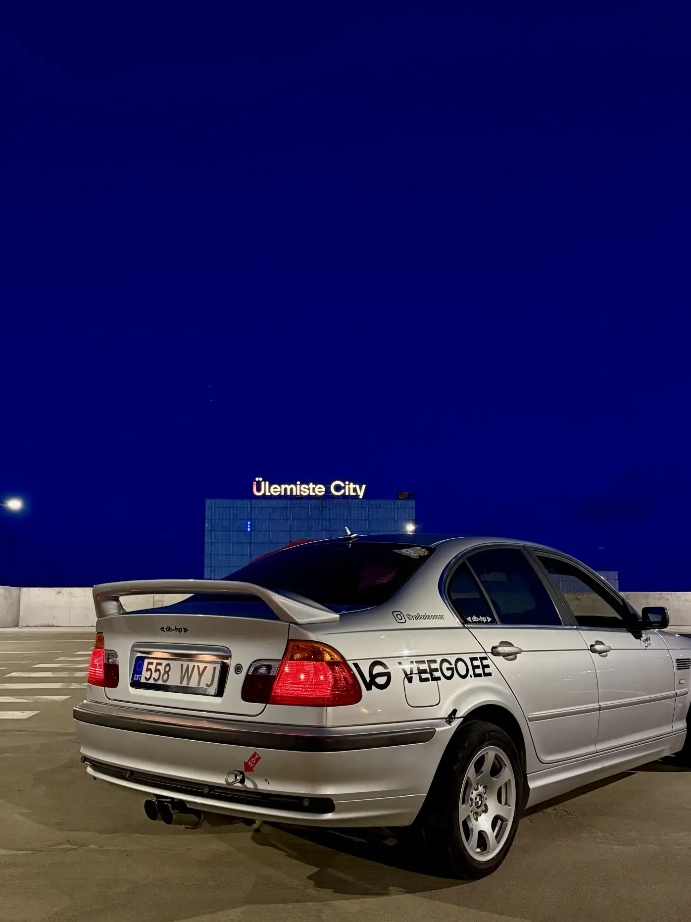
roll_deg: -0.6
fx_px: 879
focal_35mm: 33
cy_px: 524
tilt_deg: +5.4
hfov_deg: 42.9
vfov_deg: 55.2
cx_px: 314
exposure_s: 1/60
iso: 800
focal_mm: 6.76
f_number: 1.78
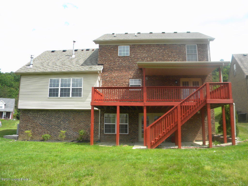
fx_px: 201
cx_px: 124
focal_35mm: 28
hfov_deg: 63.4
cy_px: 93
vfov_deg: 49.7
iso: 80
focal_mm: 5
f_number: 3.5
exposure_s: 1/575
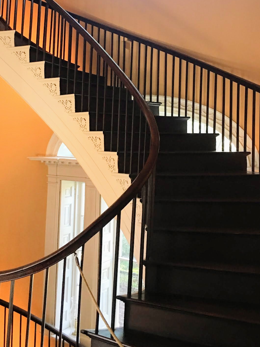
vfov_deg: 43.9
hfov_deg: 34.3
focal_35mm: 42
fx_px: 420
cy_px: 107
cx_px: 114
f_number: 2.2
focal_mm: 4.15
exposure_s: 1/15
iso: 80
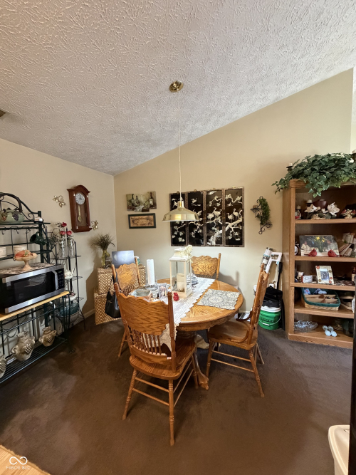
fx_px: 192
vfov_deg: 102.1
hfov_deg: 85.7
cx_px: 178
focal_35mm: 14
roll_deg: +2.0
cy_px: 238
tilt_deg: -4.7
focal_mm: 2.22
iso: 800
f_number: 2.2
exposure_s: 1/60
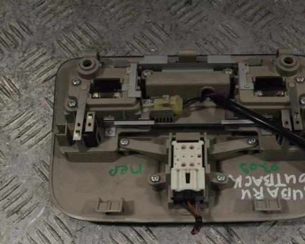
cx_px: 184
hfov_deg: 34.0
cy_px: 123
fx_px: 497
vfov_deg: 27.6
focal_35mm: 55
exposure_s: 1/500
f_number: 11
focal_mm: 32
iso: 3200
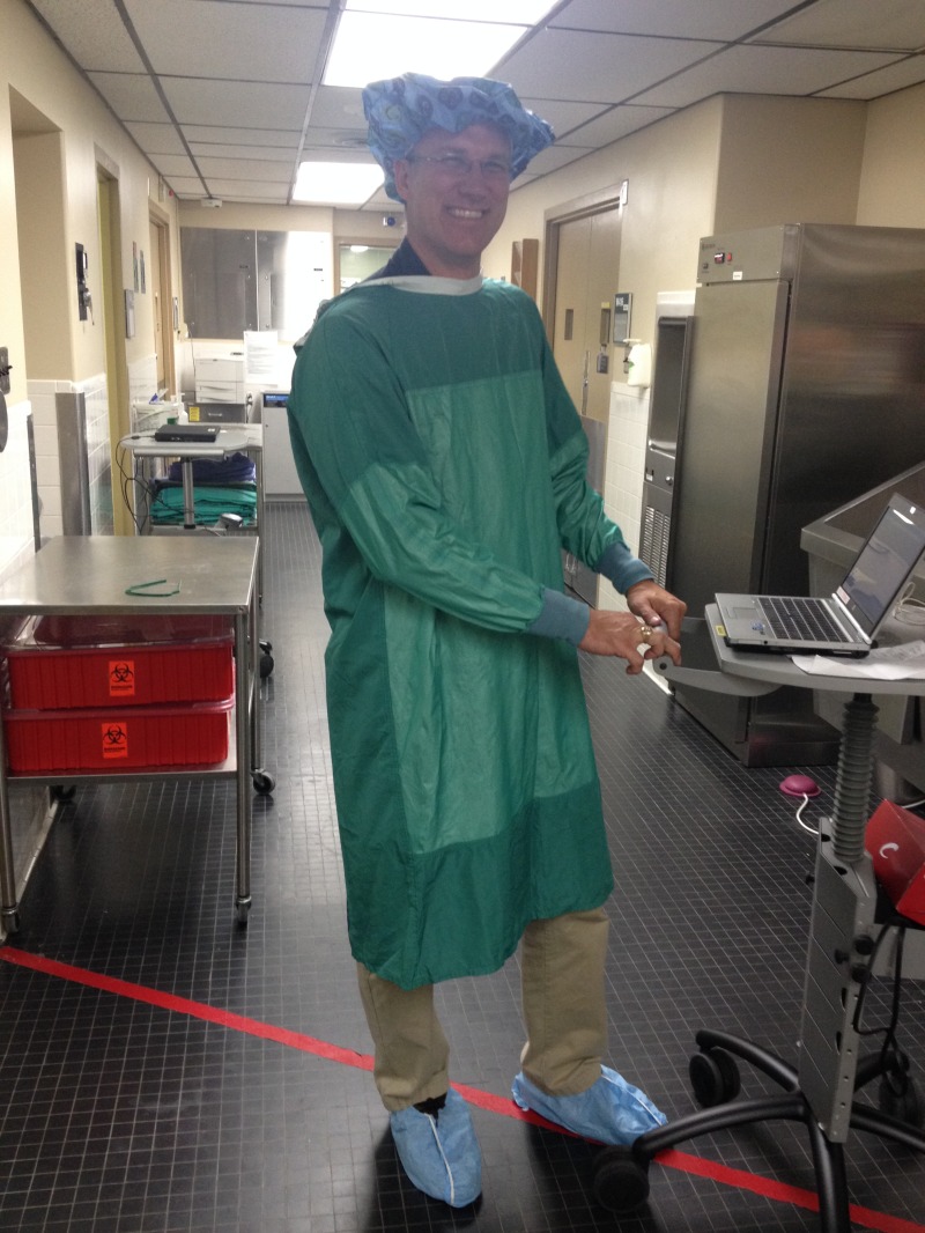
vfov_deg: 52.6
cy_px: 616
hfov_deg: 40.7
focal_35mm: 35
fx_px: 1247
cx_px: 462
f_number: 2.4
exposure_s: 1/20
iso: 160
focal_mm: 4.28
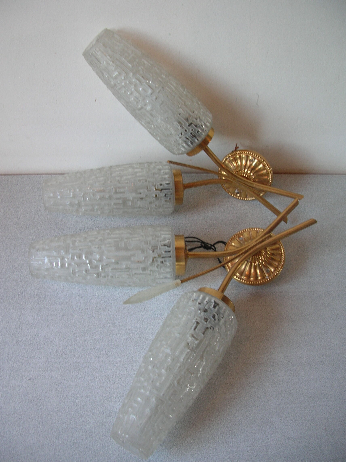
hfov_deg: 40.6
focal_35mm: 35
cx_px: 173
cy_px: 231
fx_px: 467
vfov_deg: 52.7
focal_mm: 5.8
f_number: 2.8
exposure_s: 1/9.1
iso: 50
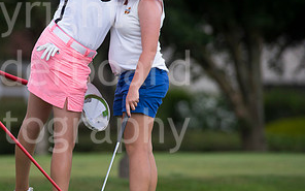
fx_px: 4987
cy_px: 78
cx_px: 59
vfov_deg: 2.2
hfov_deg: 3.5
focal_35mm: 600
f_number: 4.5
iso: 400
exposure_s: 1/1600
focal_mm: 300
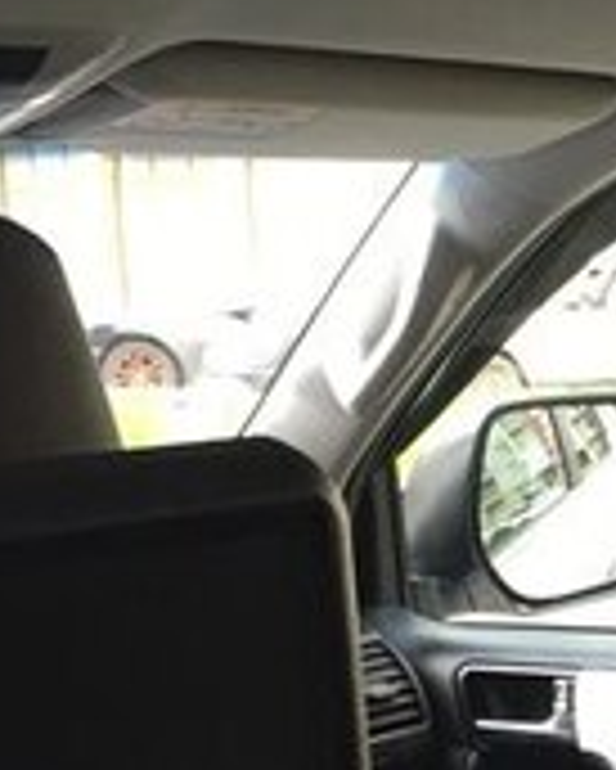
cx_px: 607
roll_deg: +2.0
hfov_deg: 14.0
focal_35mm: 109
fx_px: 2482
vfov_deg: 16.9
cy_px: 898
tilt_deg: -14.4
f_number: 2.2
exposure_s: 1/33
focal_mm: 4.15
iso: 80
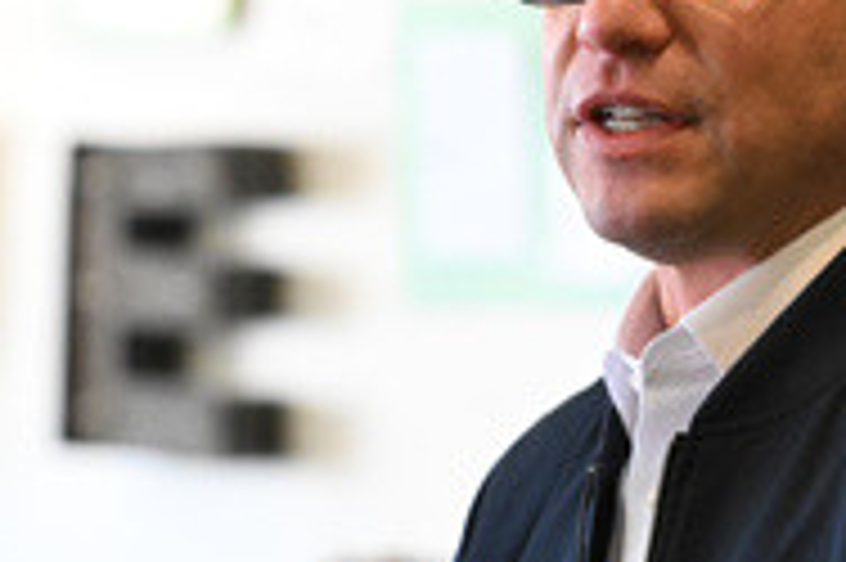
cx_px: 666
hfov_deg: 5.2
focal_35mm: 395
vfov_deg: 3.5
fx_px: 9274
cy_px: 281
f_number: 2.8
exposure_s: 1/250
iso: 6400
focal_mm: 145
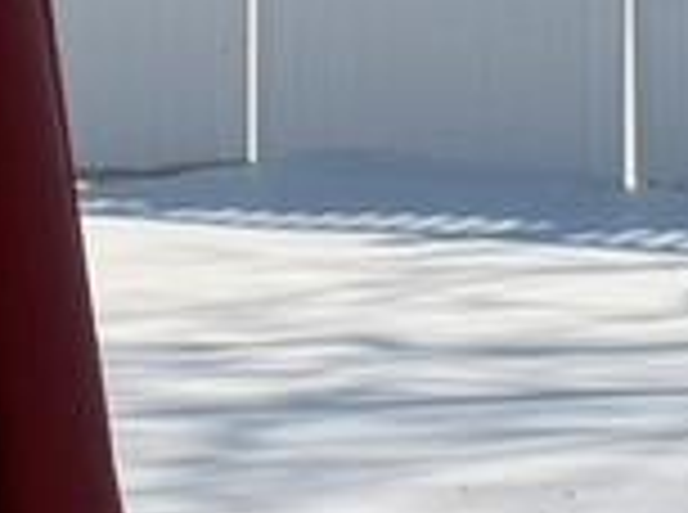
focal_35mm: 161
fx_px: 3192
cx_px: 72
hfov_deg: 12.2
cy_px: -90
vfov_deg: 9.1
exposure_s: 1/7353
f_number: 1.78
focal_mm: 6.76
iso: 80
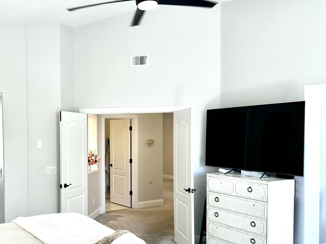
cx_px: 107
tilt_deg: -1.1
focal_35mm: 35
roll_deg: +0.1
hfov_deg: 51.6
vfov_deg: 40.6
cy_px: 143
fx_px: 330
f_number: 1.78
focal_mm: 6.86
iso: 64
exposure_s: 1/124
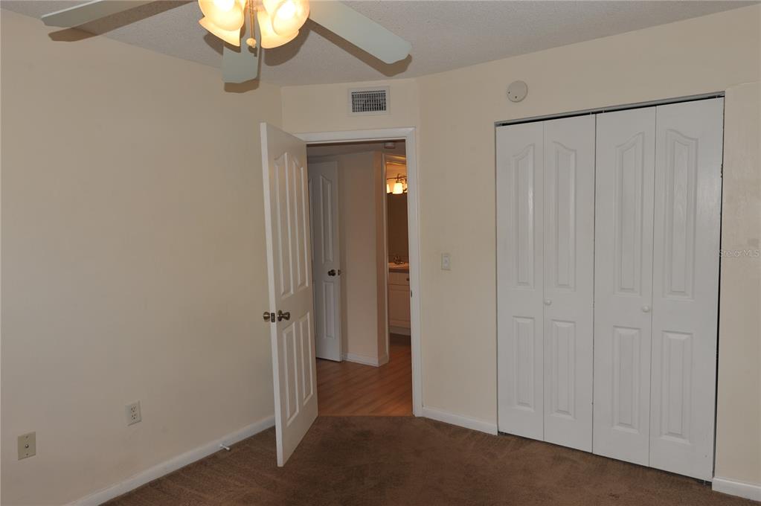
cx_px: 380
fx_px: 507
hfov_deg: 73.8
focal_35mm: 24
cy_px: 253
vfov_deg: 53.0
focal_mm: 24
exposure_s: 1/60
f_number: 8
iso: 200
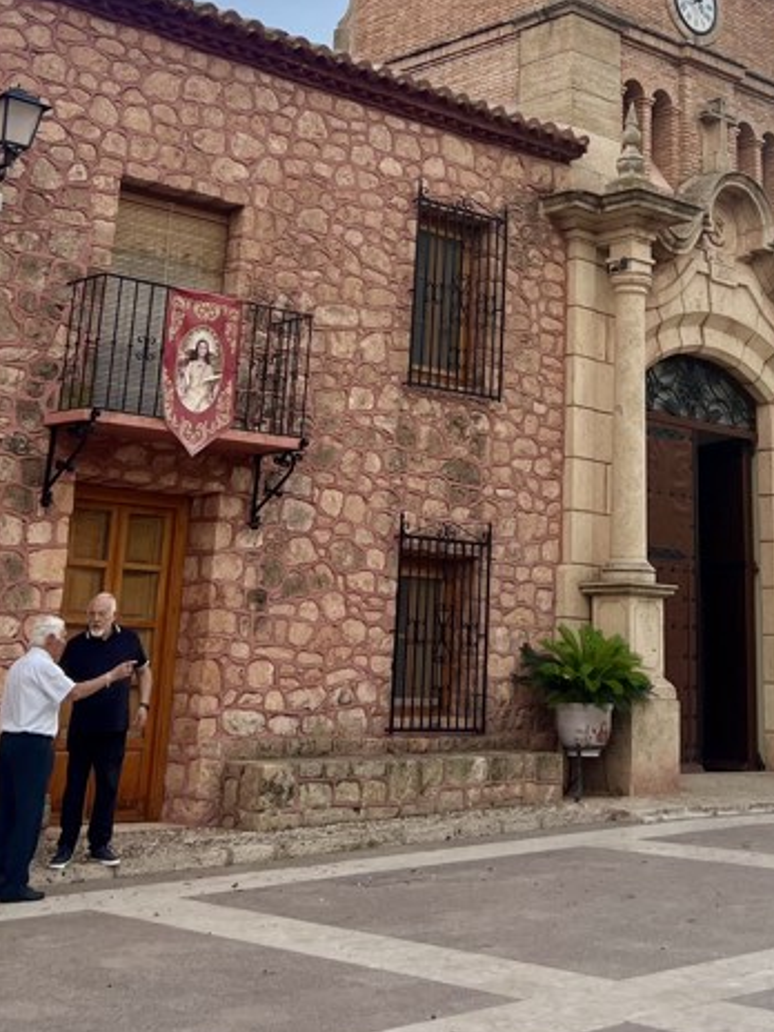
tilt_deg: +20.6
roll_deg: -1.0
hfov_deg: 25.8
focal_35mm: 56
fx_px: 1670
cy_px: 71
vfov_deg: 32.4
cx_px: 565
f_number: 1.5
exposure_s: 1/473
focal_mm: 5.7
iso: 50
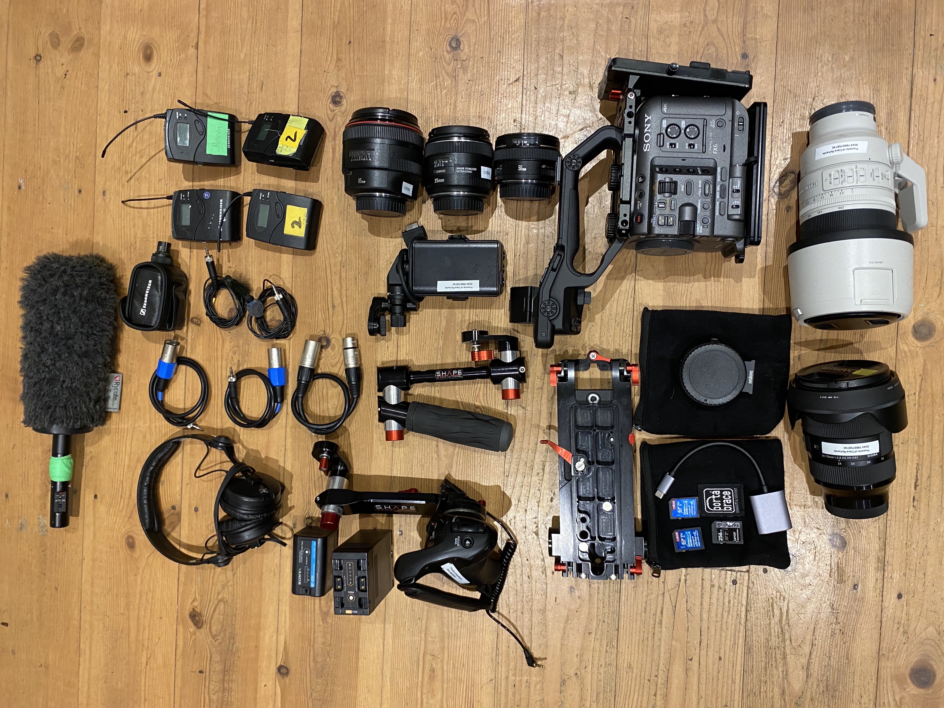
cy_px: 354
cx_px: 472
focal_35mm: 26
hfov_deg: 67.3
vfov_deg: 53.1
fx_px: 709
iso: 250
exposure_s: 1/50
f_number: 1.8
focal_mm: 4.25
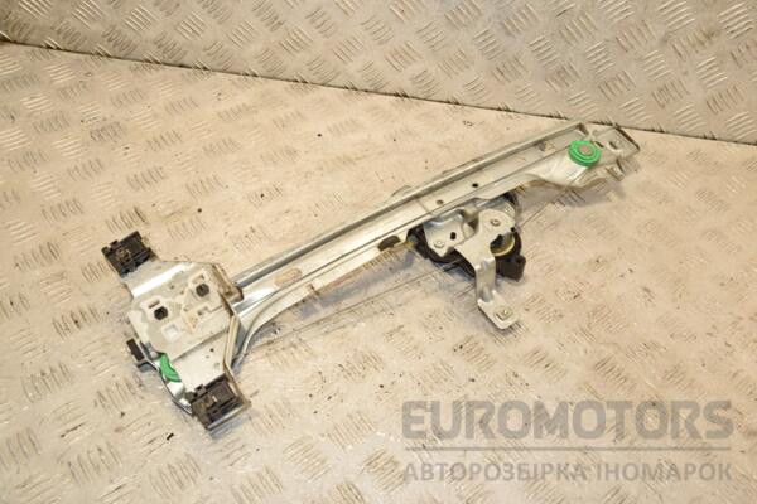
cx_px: 378
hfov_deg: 53.1
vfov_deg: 36.9
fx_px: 757
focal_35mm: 36
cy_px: 252
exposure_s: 1/200
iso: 800
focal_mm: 24
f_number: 9
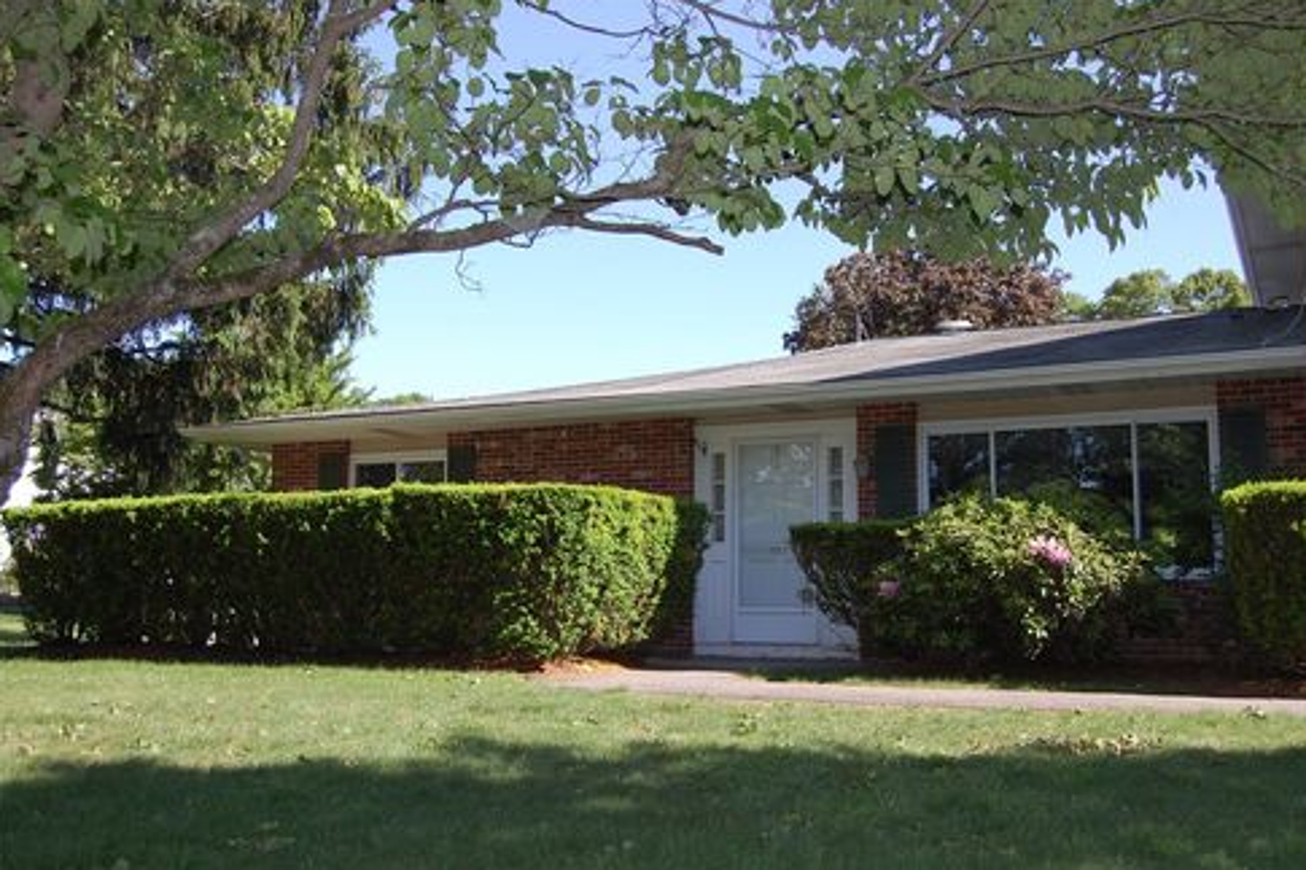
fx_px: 1288
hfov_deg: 53.8
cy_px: 439
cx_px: 668
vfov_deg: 37.3
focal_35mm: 36
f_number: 5.6
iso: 320
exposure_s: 1/500
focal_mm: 23
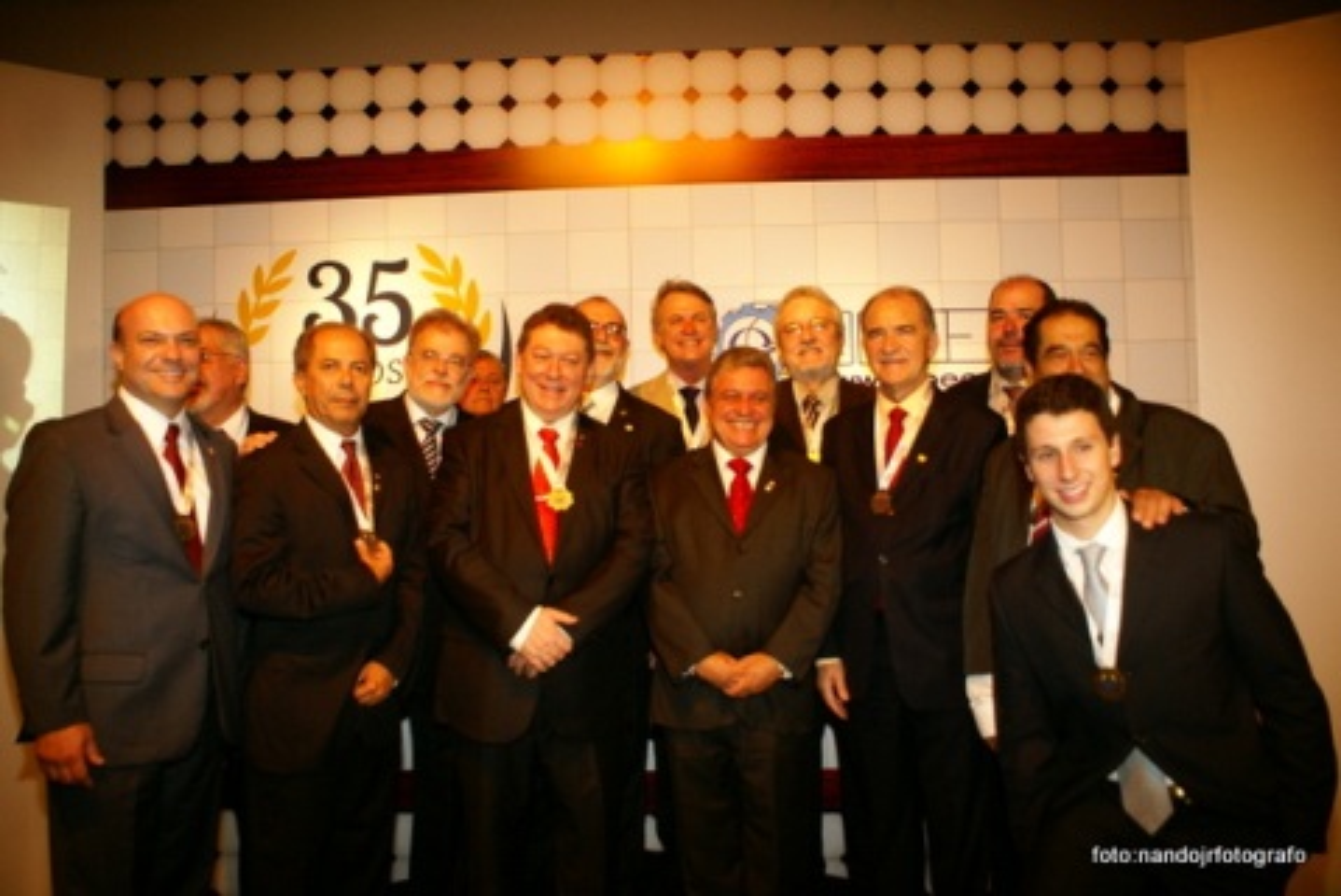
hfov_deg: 67.4
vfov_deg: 48.0
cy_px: 448
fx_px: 1006
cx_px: 670
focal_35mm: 27
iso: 320
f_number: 3.5
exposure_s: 1/30
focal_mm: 18
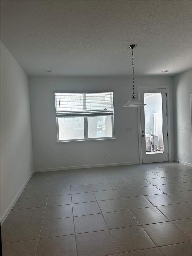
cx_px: 96
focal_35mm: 24
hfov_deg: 56.8
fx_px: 177
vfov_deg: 71.6
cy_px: 128
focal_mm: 6.86
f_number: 1.78
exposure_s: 1/264
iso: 80
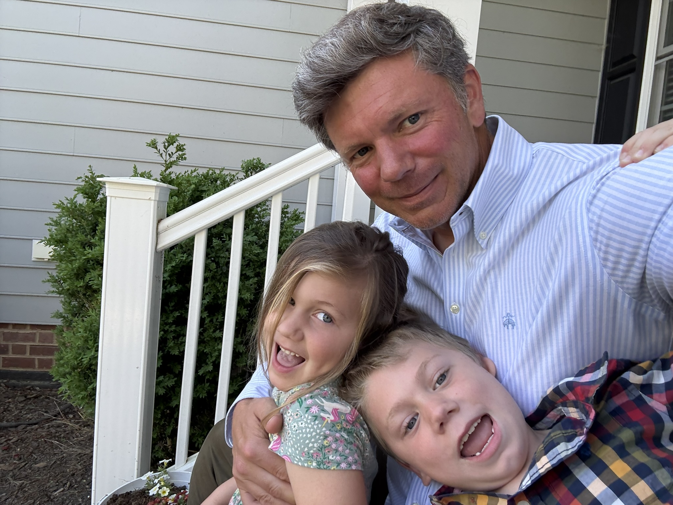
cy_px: 252
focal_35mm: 23
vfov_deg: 58.9
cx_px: 336
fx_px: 447
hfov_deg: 73.9
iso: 25
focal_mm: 2.69
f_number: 1.9
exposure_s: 1/128
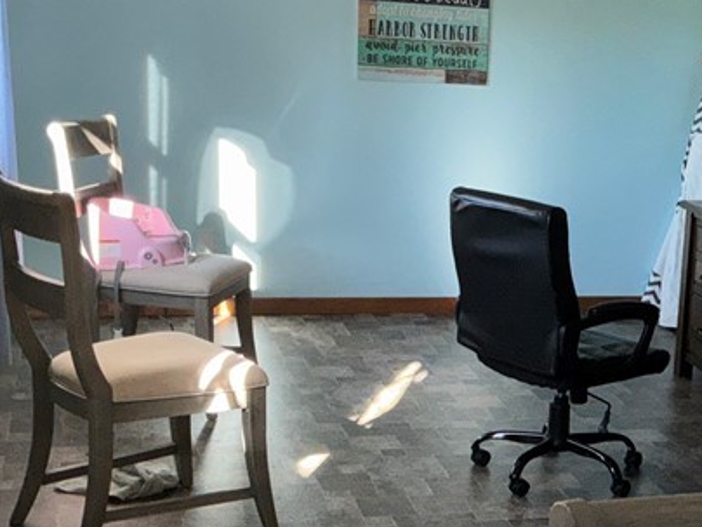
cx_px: 664
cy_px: 329
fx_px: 1440
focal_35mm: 71
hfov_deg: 26.3
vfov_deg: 20.7
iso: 64
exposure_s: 1/60
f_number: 1.8
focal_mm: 3
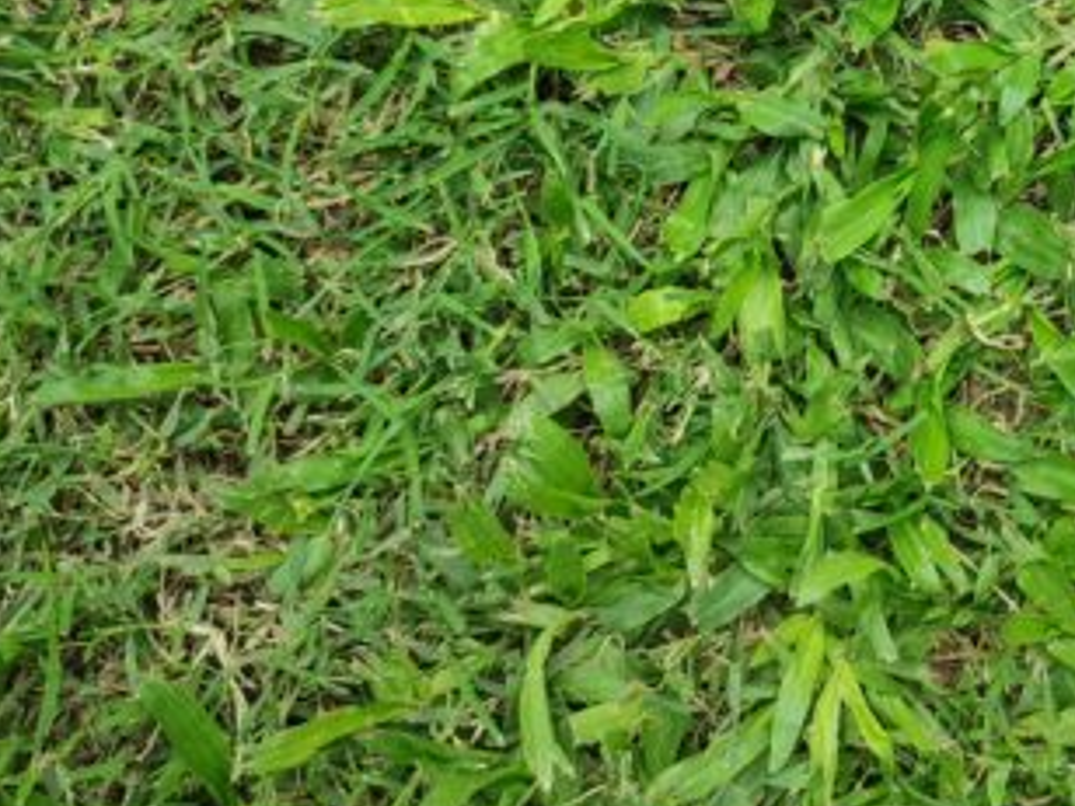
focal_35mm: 65
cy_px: -56
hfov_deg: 27.9
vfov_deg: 21.5
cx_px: 1089
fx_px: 2019
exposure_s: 1/100
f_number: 1.9
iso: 69
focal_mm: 6.04
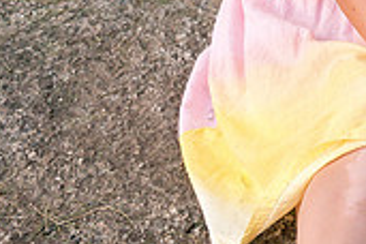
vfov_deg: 12.1
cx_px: 628
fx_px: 1149
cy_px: 52
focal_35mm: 113
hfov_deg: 15.8
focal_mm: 24
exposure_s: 1/400
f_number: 3.5
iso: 500
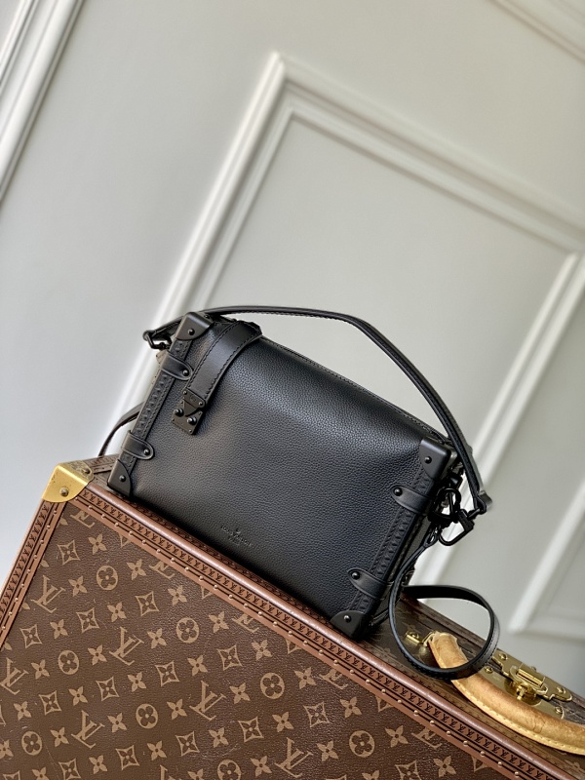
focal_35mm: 52
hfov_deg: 28.0
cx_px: 292
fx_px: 1172
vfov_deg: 36.8
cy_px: 390
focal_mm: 6
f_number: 2.4
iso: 20
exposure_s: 1/122
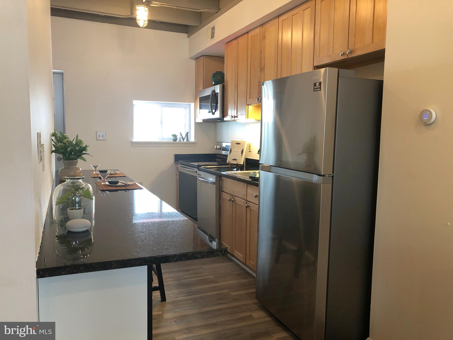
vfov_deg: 49.7
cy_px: 170
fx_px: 366
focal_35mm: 28
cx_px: 226
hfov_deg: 63.4
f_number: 1.8
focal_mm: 4
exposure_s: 1/15
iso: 40
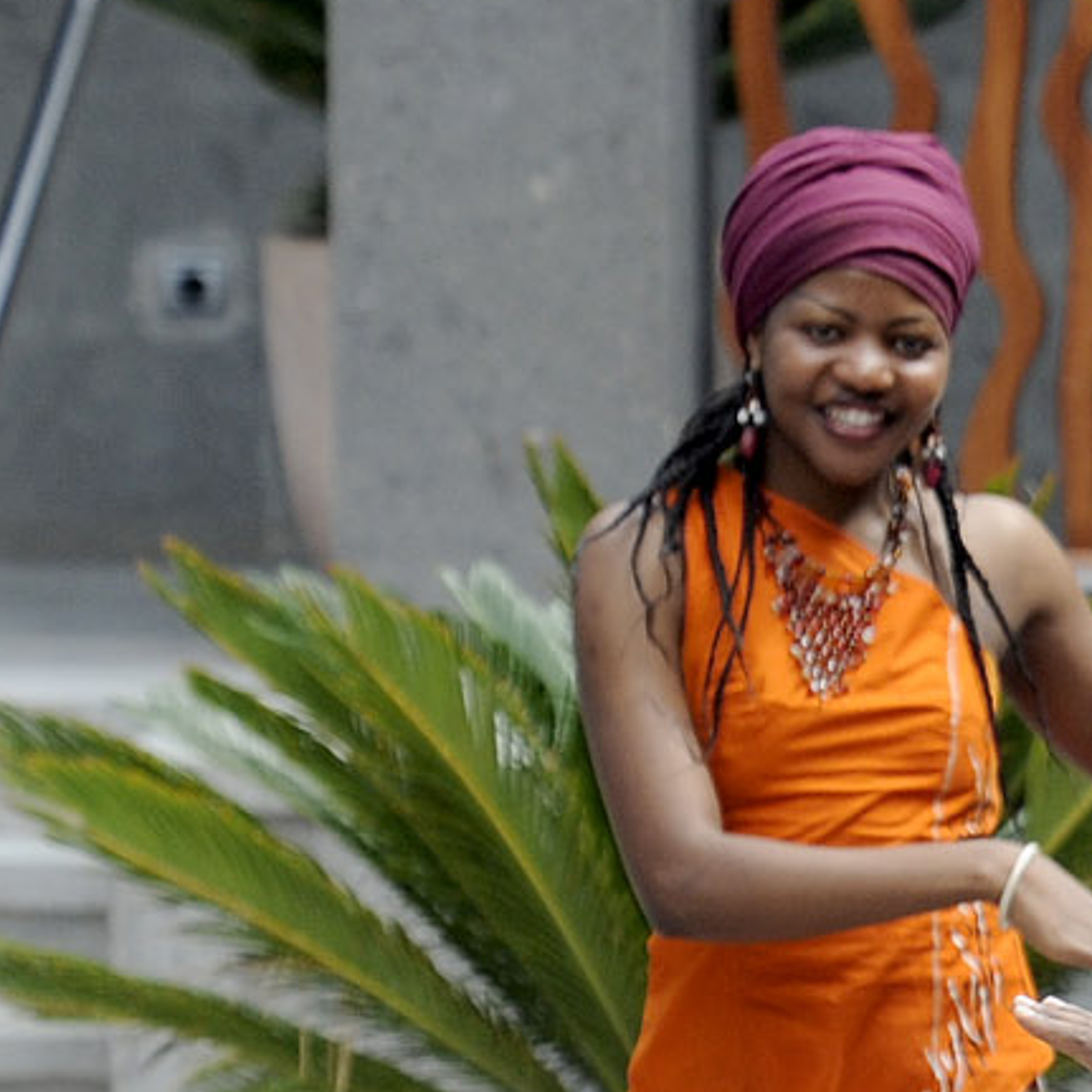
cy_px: 1366
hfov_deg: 3.3
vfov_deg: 3.4
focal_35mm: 521
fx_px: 18595
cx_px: 2257
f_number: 5.6
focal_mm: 112
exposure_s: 1/800
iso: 500
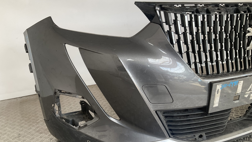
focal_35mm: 32
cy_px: 89
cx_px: 126
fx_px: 214
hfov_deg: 61.0
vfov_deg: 36.5
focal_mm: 3
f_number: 1.8
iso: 32
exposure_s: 1/100
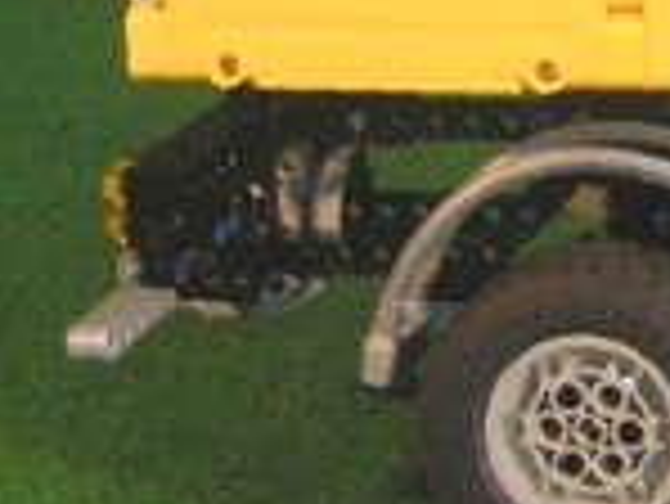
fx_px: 3157
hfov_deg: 10.8
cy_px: -122
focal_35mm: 163
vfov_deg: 9.0
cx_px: 1434
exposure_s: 1/40
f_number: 2.8
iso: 200
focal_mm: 5.8
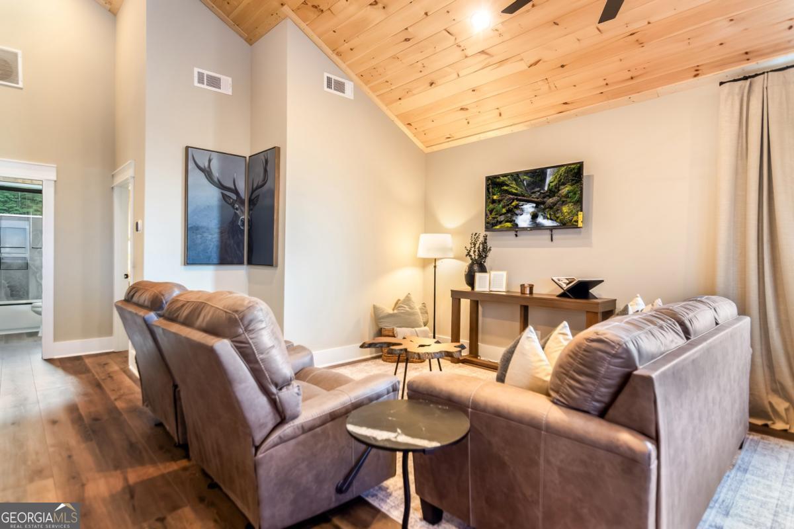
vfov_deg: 72.1
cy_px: 264
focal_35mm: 16
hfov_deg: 95.0
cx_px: 397
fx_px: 364
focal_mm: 11
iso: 1000
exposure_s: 1/60
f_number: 2.8
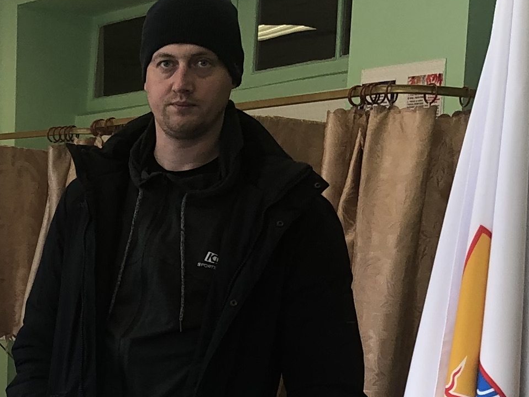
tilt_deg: -9.3
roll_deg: -1.8
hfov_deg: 16.3
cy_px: 581
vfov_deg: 12.0
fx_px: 1803
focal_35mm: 118
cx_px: -1
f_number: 1.8
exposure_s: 1/100
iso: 25
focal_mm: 3.99
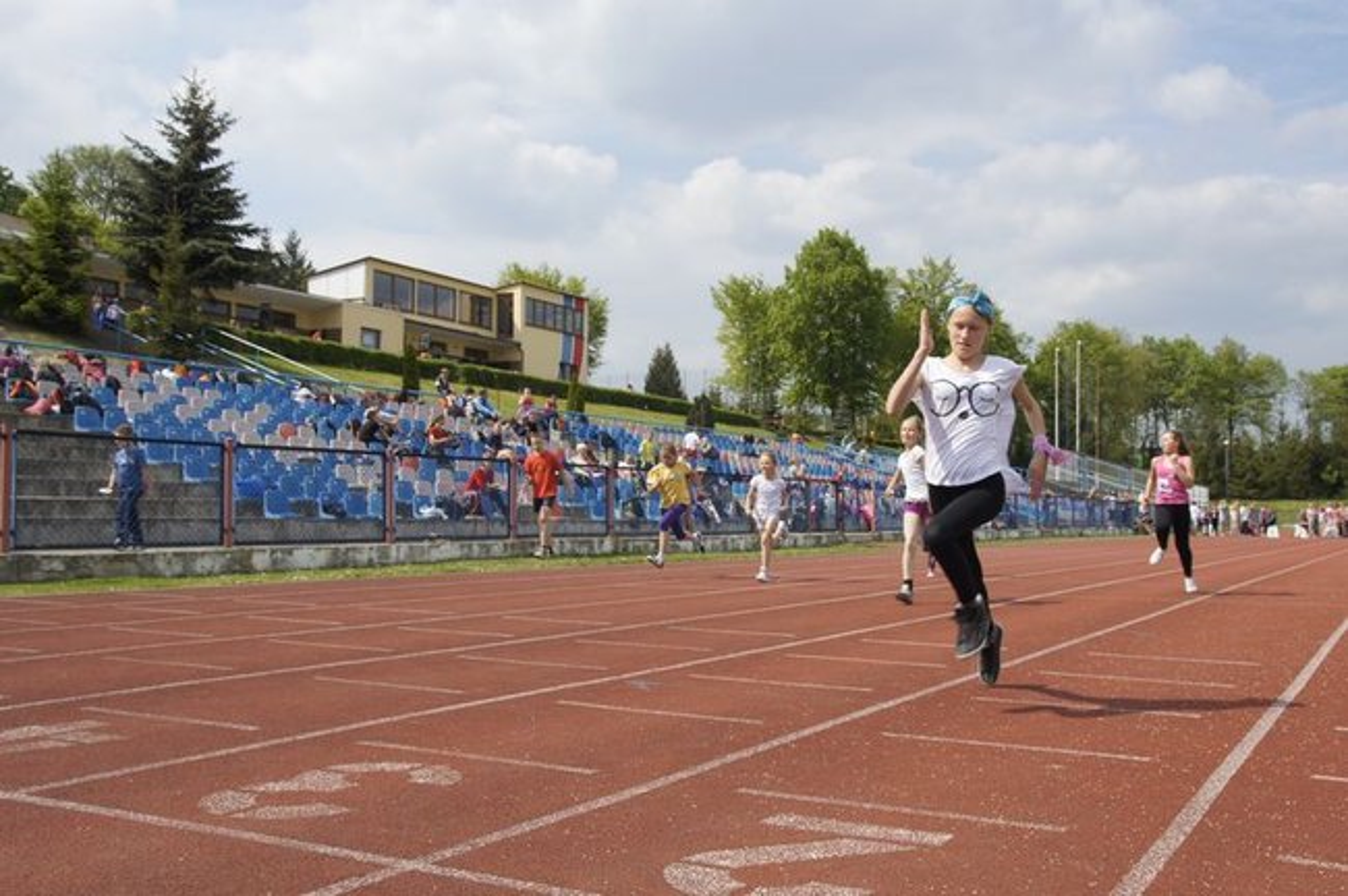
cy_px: 448
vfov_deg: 34.1
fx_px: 1459
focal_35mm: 39
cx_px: 674
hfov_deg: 49.6
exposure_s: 1/250
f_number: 9
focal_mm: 26
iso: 100
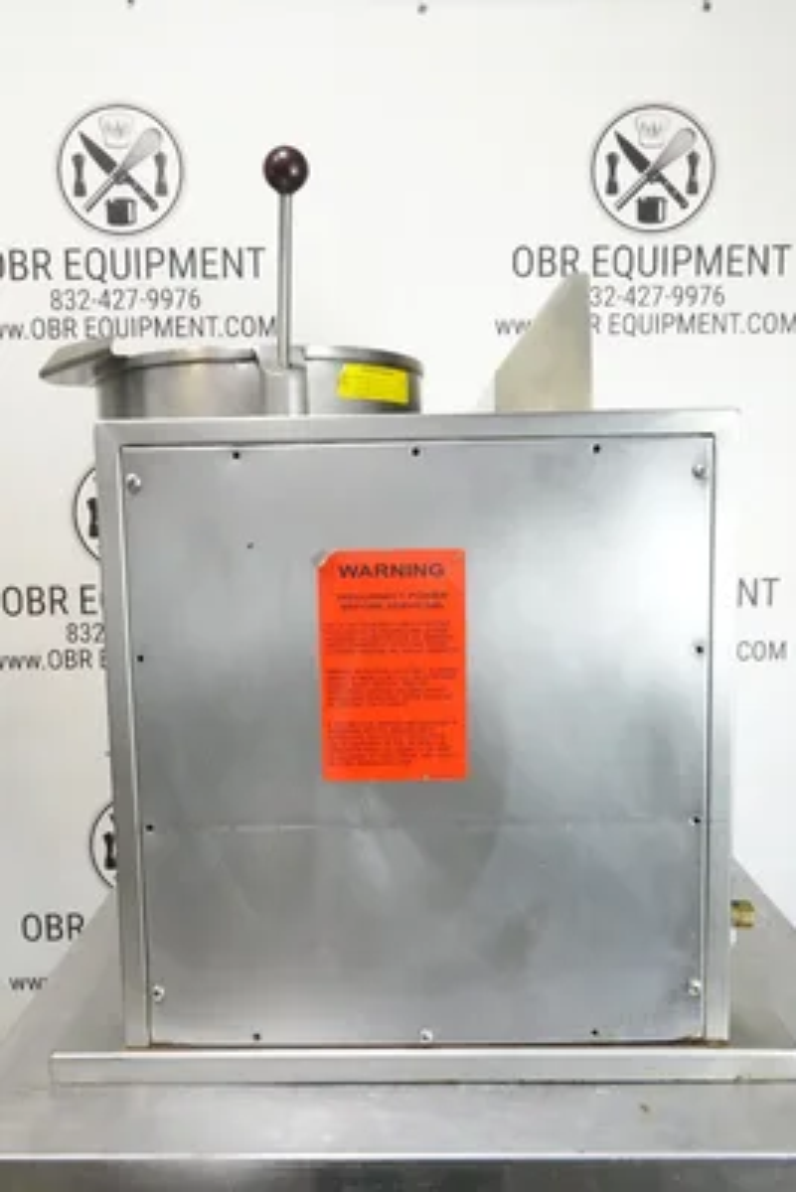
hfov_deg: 43.6
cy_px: 596
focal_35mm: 30
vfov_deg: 61.9
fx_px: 994
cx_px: 398
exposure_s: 1/30
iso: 4000
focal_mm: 11.06
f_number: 9
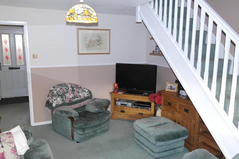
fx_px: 199
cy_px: 80
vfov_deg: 43.6
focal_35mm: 30
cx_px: 120
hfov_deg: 61.9
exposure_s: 1/40
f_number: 3.5
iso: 400
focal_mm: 20
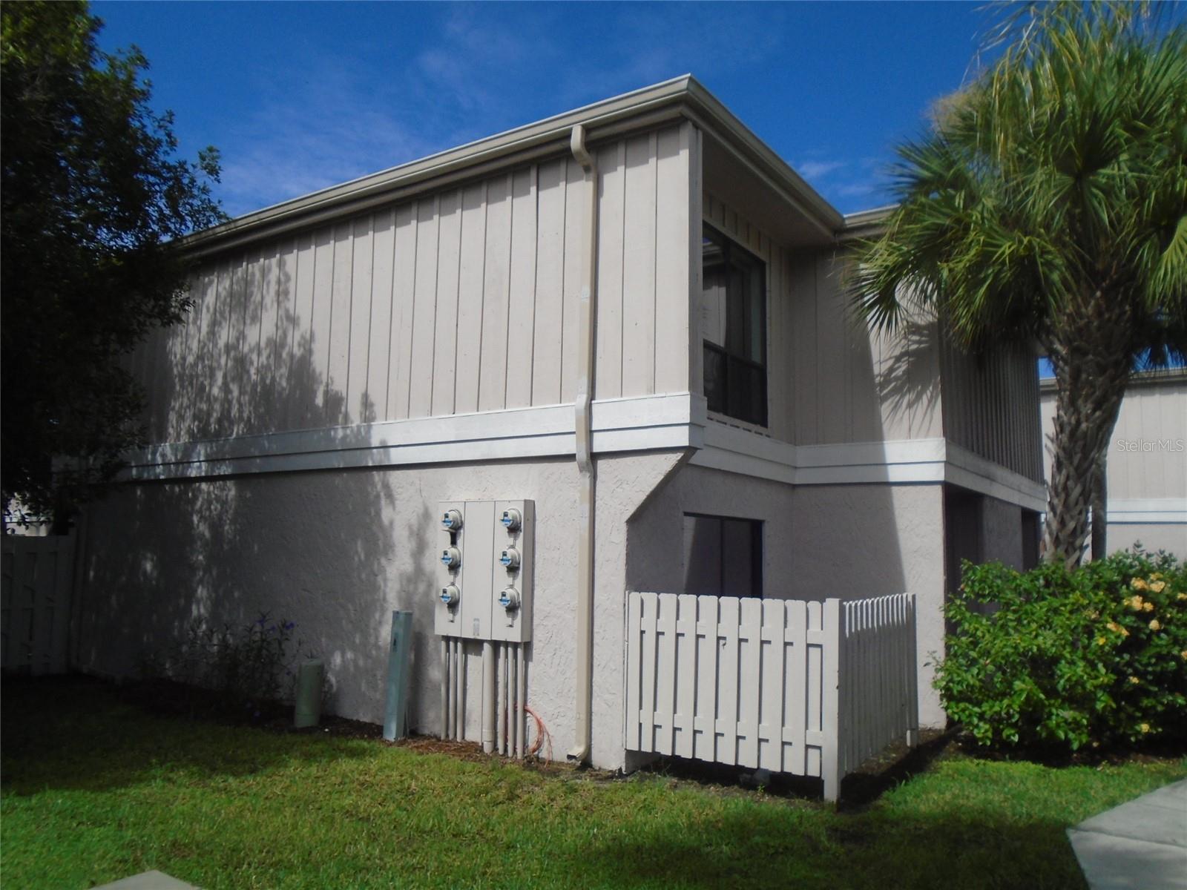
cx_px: 594
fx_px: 892
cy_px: 445
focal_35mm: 26
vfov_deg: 53.1
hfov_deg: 67.3
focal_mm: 4.6
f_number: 8
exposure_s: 1/320
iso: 100
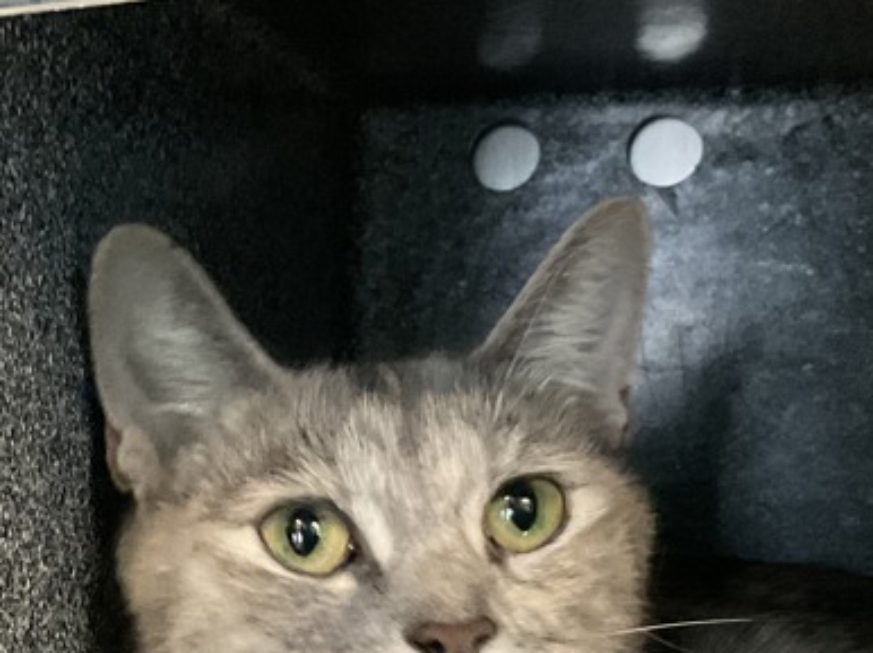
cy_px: 506
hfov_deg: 25.0
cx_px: 210
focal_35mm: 77
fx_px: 1941
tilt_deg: -2.4
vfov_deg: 19.0
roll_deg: +0.7
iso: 500
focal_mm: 3
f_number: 1.8
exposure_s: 1/24
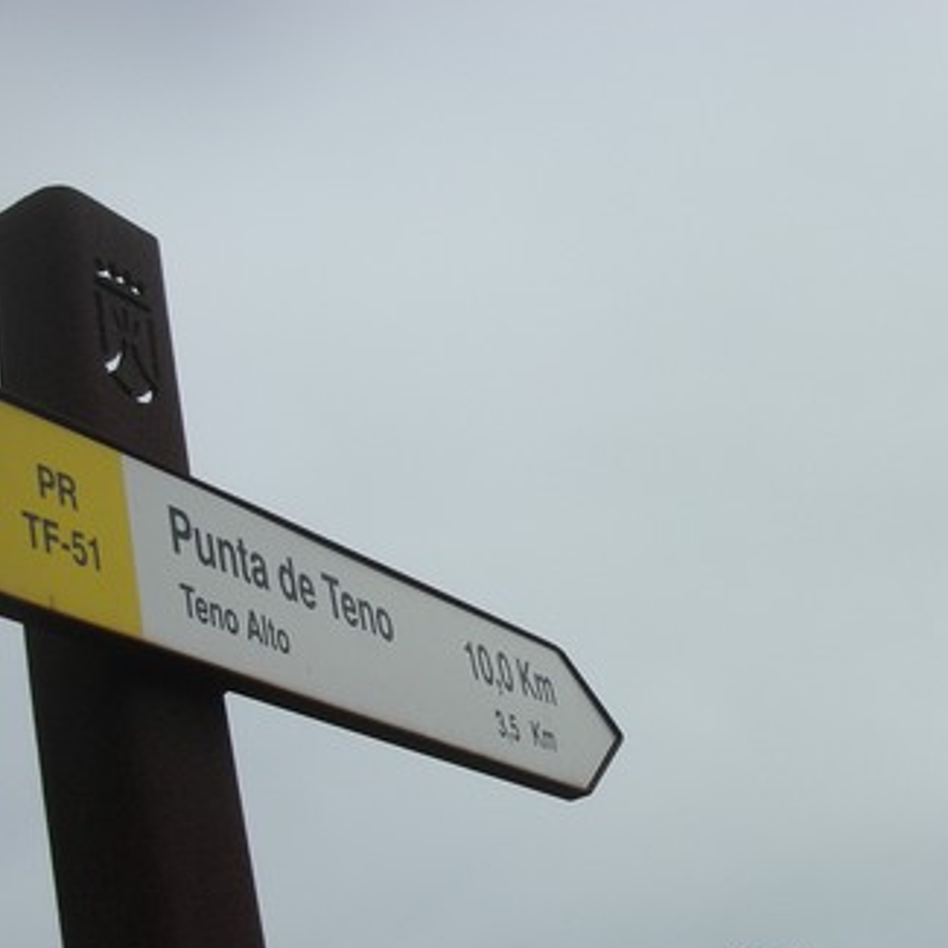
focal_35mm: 61
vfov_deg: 28.0
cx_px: 653
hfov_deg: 27.9
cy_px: 636
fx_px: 1890
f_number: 8.5
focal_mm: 5.8
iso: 50
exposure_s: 1/132
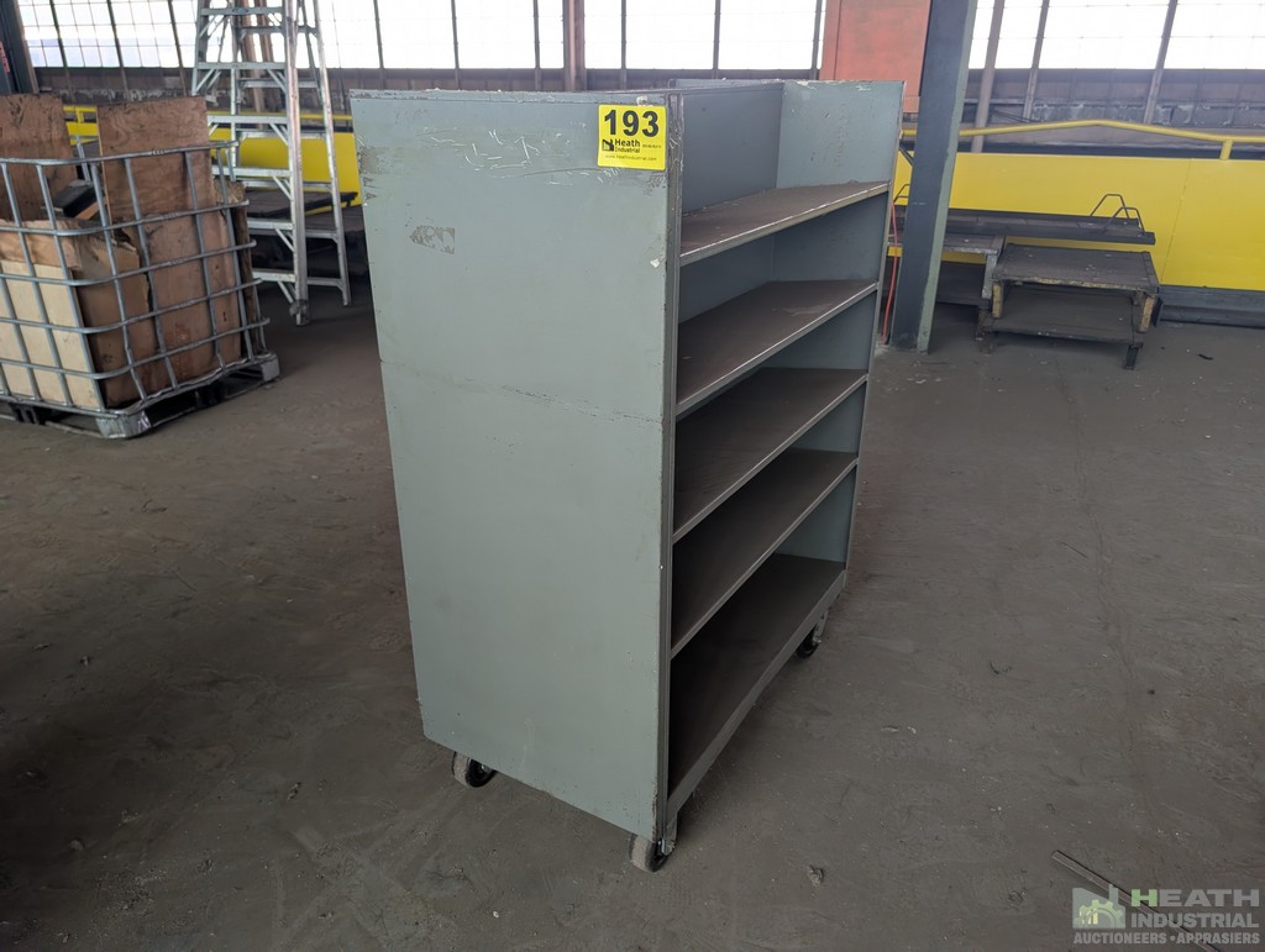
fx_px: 878
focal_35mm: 24
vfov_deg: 56.9
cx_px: 632
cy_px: 476
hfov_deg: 71.5
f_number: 1.68
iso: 40
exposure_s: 1/176
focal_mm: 6.9
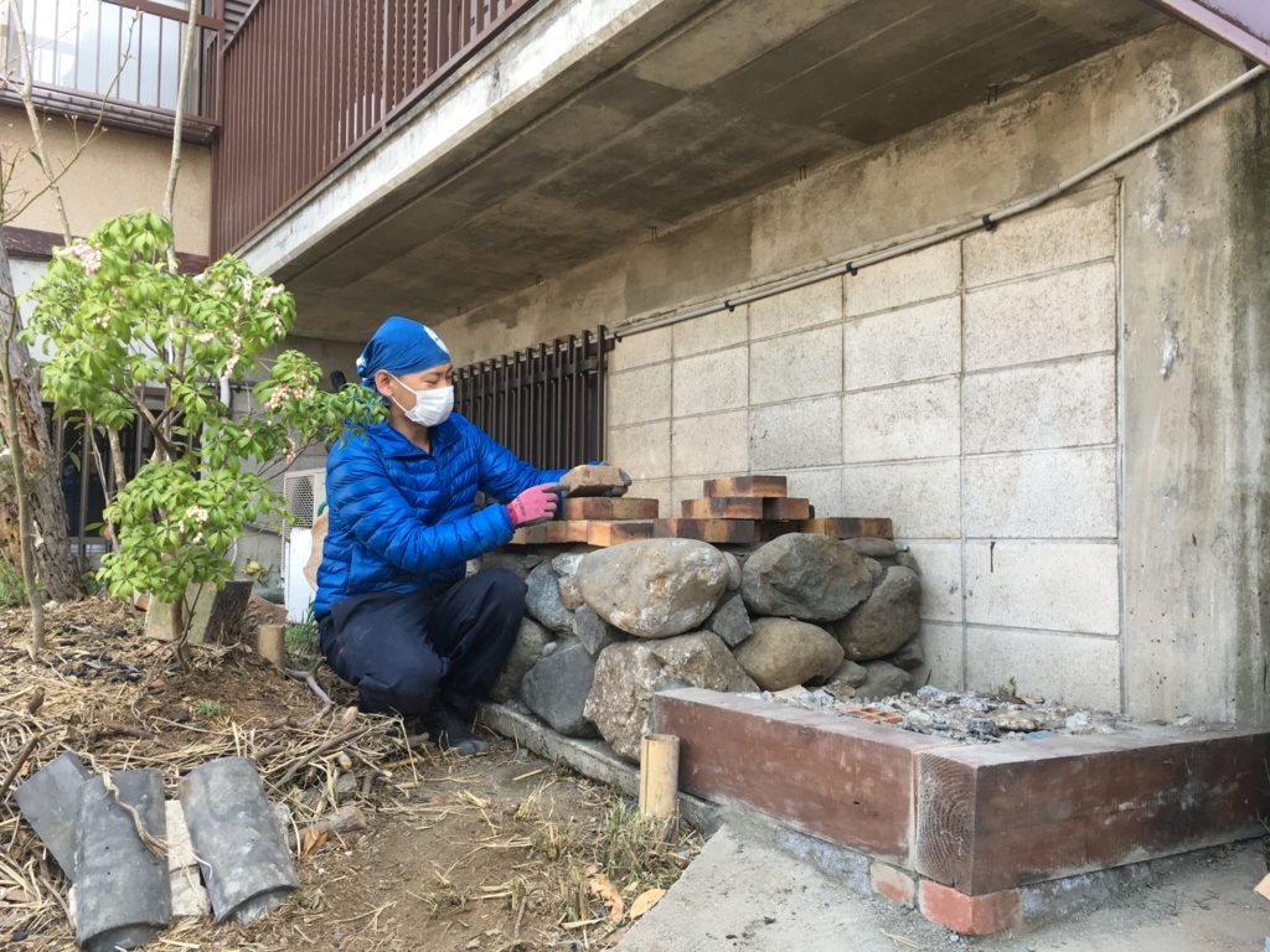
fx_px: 1064
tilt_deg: +2.4
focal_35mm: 29
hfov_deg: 61.7
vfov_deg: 48.2
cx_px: 635
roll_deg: -0.3
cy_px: 476
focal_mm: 4.15
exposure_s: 1/120
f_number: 2.2
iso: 40
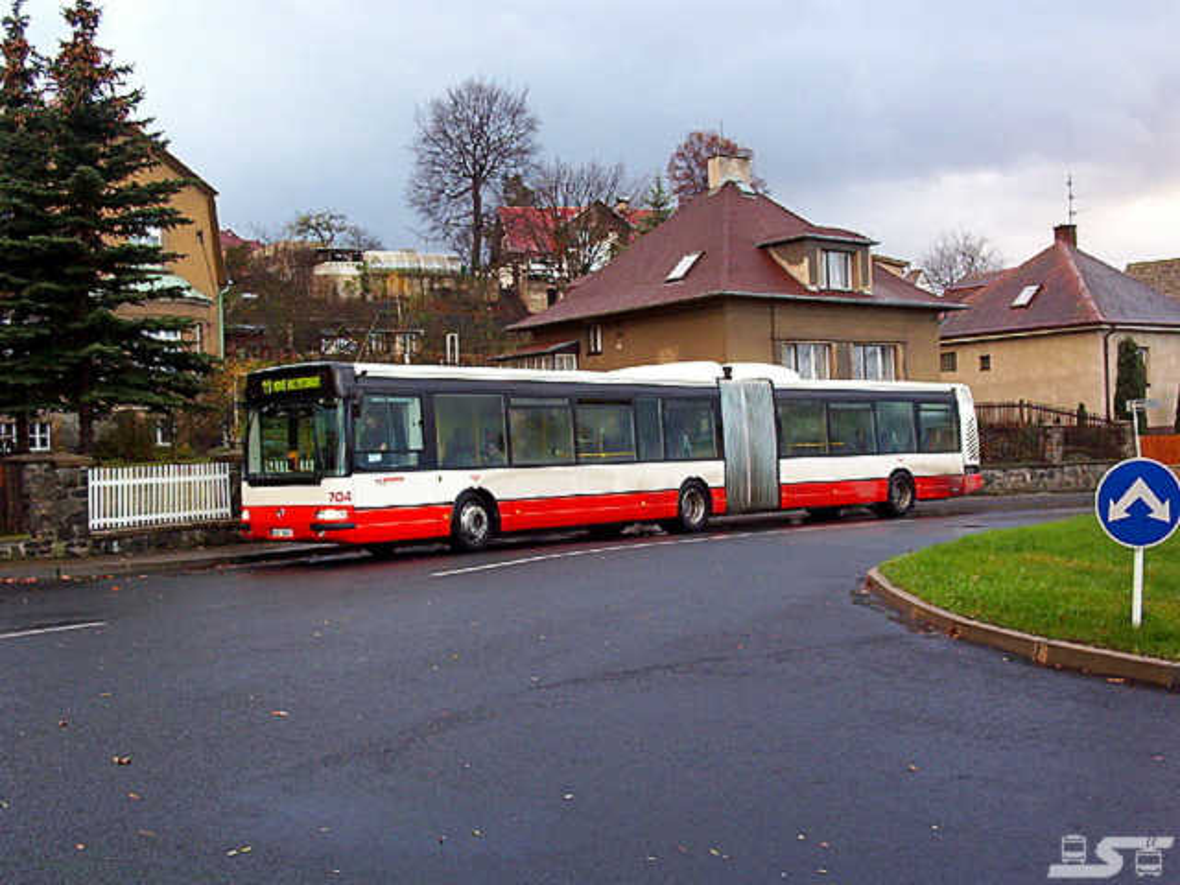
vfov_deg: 36.8
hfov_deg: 47.9
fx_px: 1329
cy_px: 442
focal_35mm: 39
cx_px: 590
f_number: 4.5
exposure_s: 1/41.2
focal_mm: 6
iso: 100
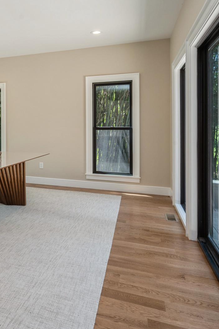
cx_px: 0
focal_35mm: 31
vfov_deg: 59.6
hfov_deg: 37.8
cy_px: 127
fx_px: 283
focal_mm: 16
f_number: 11
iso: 200
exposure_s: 1/15
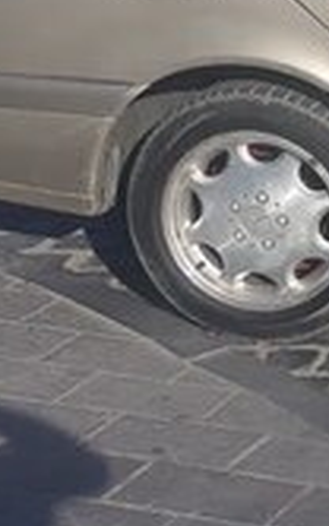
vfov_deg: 18.2
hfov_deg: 10.2
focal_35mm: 114
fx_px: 1633
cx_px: 766
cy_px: 154
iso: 40
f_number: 1.7
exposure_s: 1/1355
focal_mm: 3.71
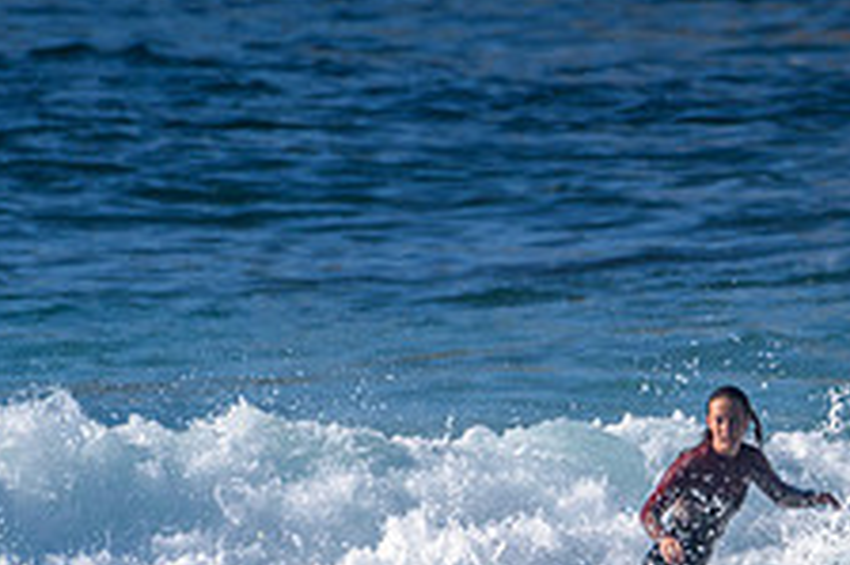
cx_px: 749
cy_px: 576
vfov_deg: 0.9
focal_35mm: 1589
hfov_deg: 1.3
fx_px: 37489
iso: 160
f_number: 5.6
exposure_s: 1/2000
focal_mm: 500
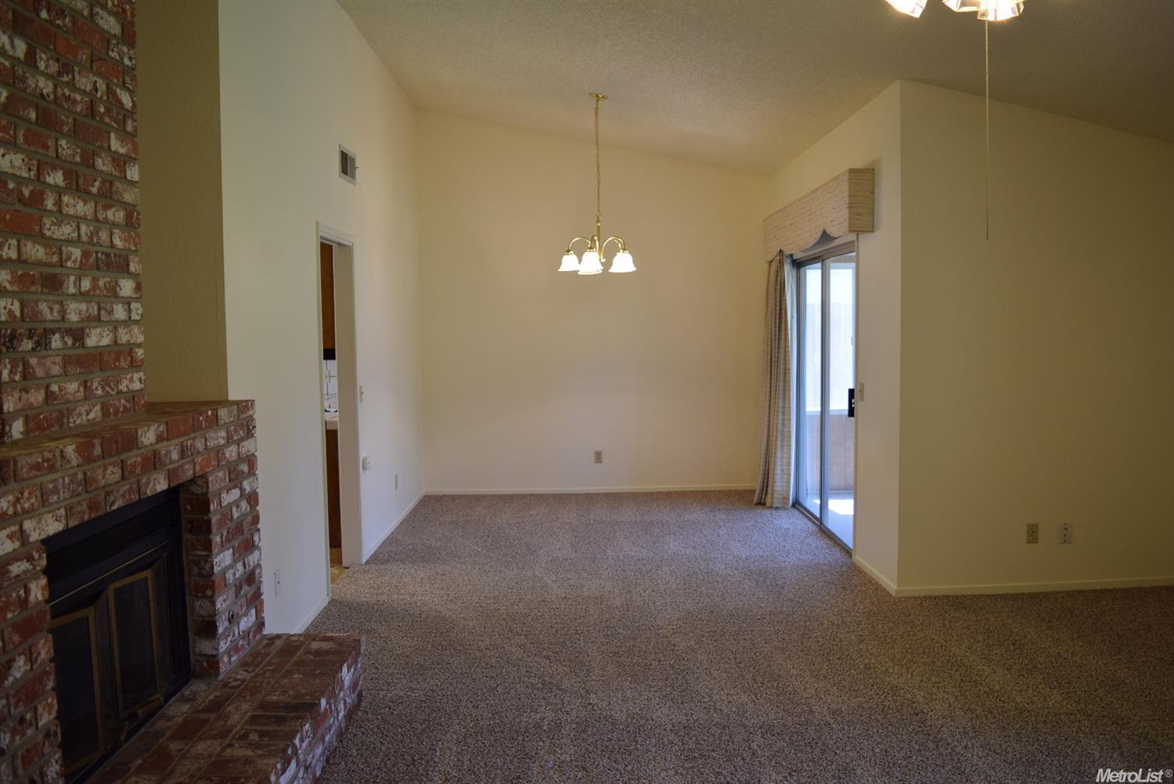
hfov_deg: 67.4
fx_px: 881
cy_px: 392
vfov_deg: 48.0
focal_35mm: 27
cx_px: 587
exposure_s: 1/80
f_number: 4.5
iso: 400
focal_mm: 18
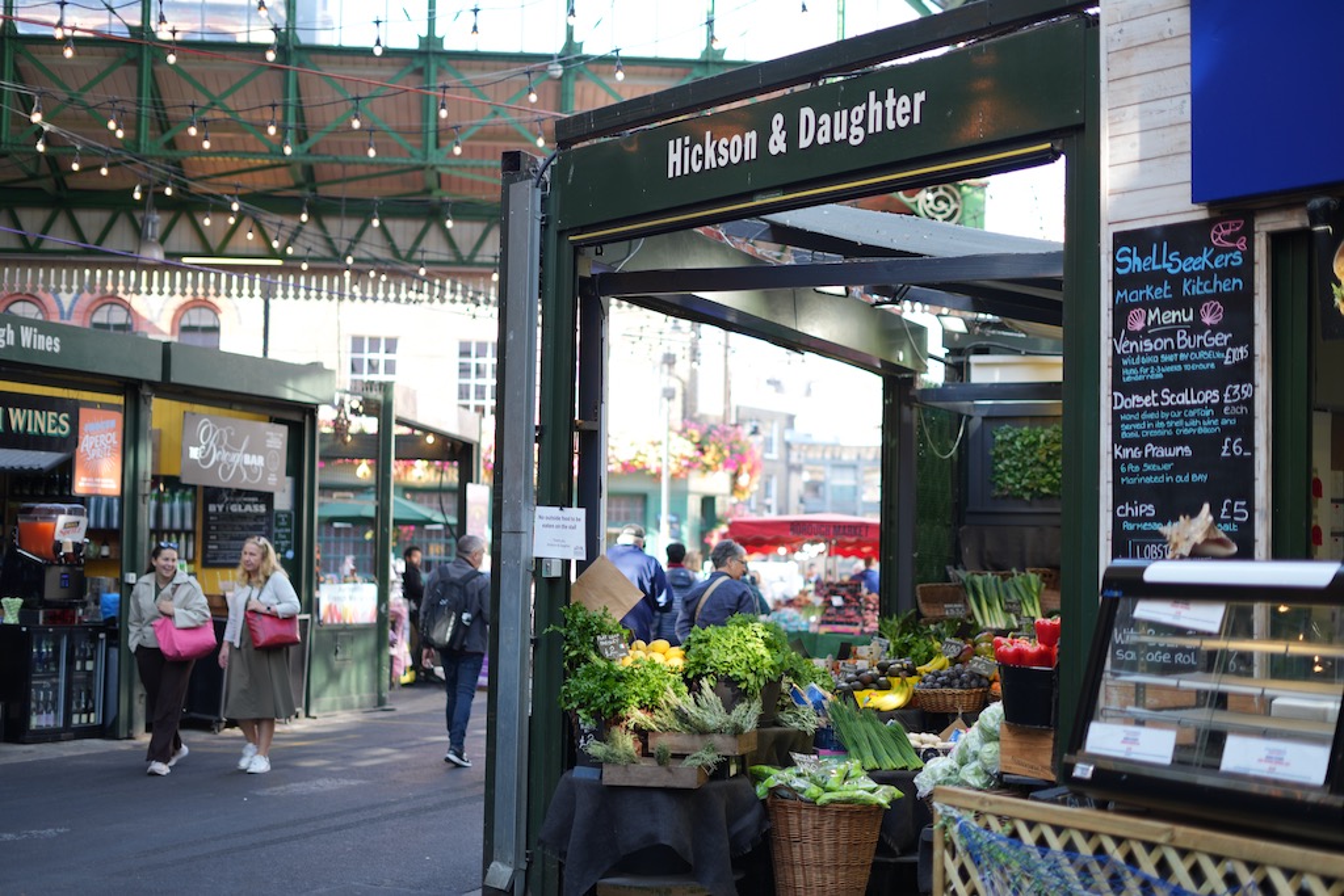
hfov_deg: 39.6
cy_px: 448
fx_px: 1867
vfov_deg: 27.0
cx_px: 672
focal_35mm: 50
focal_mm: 50
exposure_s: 1/100
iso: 100
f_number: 1.8
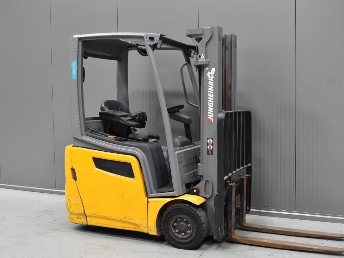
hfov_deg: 46.8
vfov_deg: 36.0
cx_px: 172
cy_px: 132
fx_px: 398
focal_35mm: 40
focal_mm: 24
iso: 1600
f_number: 5.6
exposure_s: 1/40
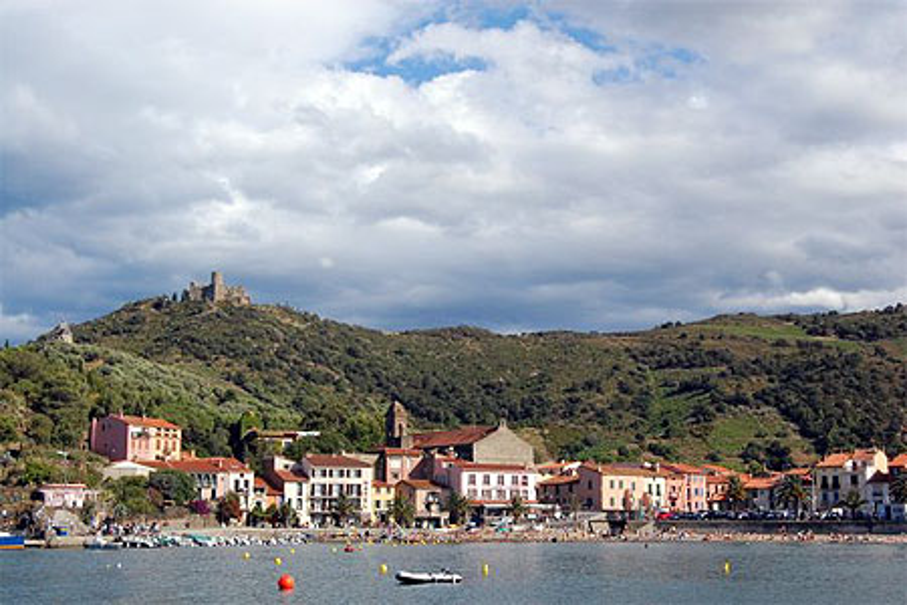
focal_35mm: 51
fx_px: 1285
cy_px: 302
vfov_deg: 26.5
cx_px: 454
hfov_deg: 38.9
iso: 800
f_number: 13
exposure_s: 1/640
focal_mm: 34
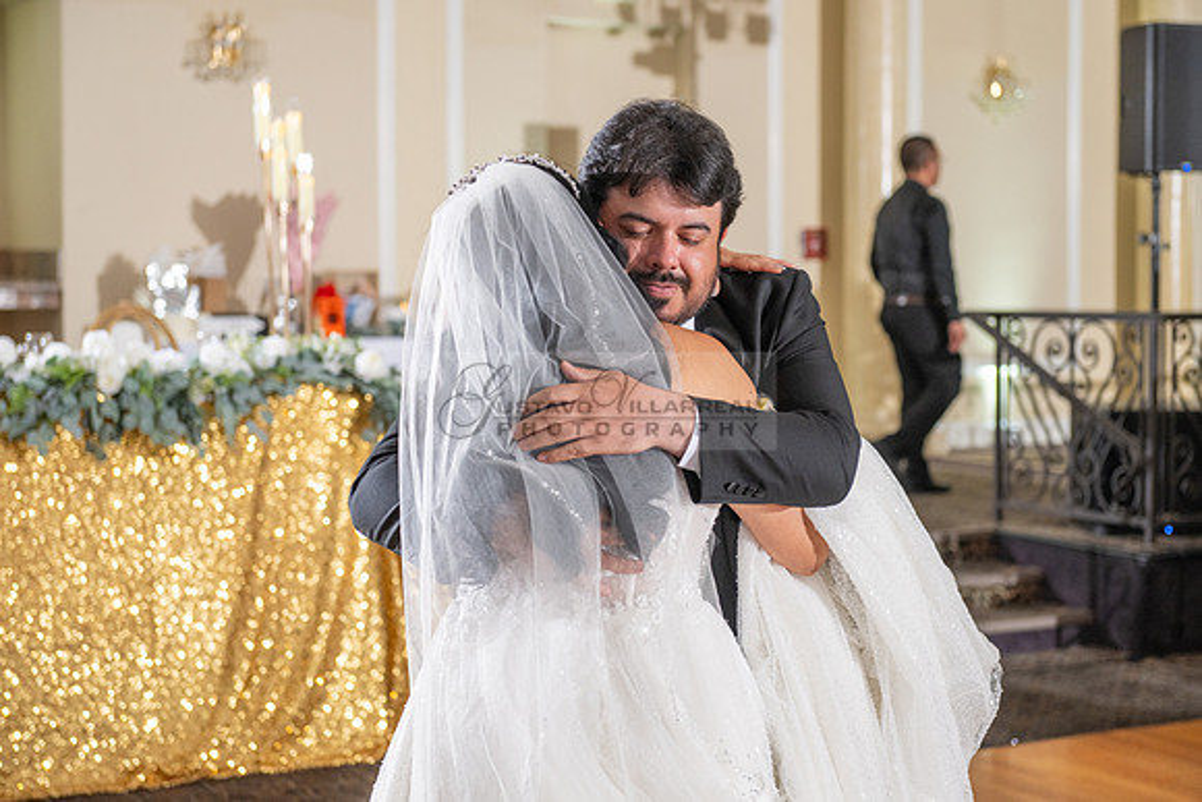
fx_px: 2338
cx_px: 601
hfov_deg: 28.8
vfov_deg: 19.5
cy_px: 401
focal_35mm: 70
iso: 800
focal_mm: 70
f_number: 4
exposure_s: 1/160
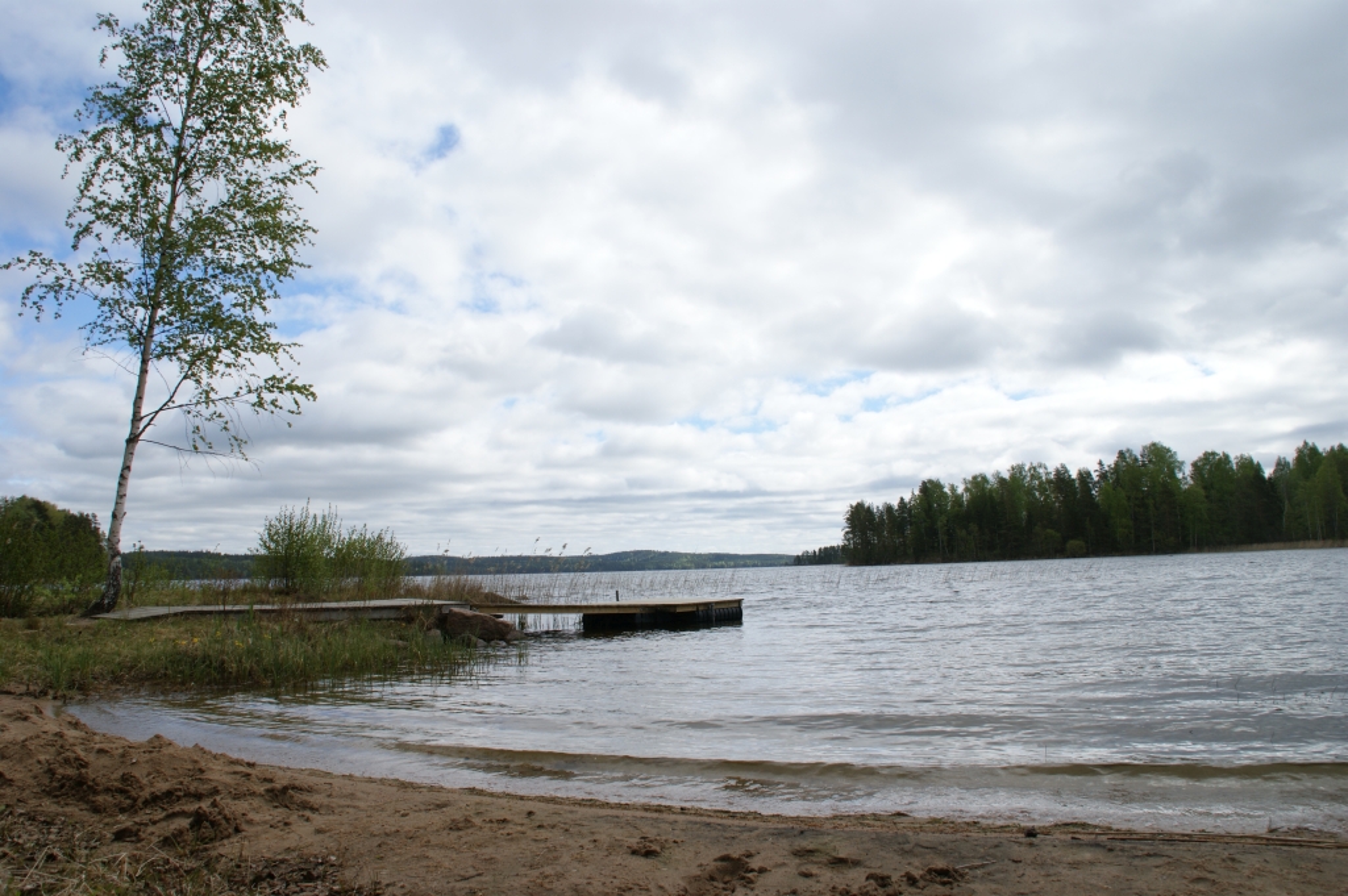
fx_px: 1010
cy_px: 448
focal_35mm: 27
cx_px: 674
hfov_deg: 67.4
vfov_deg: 47.9
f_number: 10
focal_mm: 18
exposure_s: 1/160
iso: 100
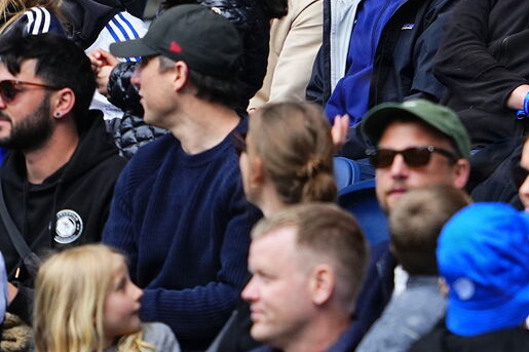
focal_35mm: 1492
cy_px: -61
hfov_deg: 1.4
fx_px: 21916
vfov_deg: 0.9
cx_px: 723
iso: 640
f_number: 2.8
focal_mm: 400
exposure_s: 1/2000
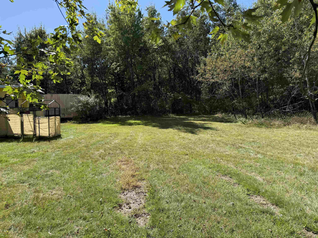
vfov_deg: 56.8
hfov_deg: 71.6
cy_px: 119
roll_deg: +1.4
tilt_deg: -3.2
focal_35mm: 24
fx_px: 220
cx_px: 159
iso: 80
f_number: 1.78
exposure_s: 1/1949
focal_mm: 6.76
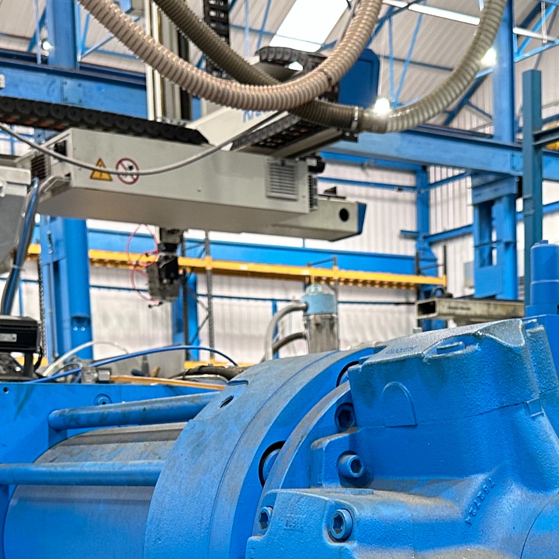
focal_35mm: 67
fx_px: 1224
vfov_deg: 24.7
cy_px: 541
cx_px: 338
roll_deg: +1.1
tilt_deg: -3.3
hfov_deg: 25.7
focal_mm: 6.86
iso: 250
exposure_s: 1/60
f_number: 1.78
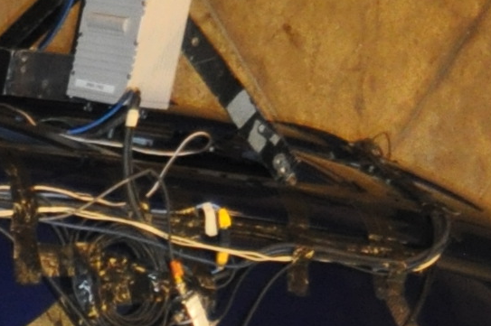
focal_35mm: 237
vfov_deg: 5.2
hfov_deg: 7.7
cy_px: 1203
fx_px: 3229
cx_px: -930
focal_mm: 20
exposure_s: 1/100
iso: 800
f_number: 3.8
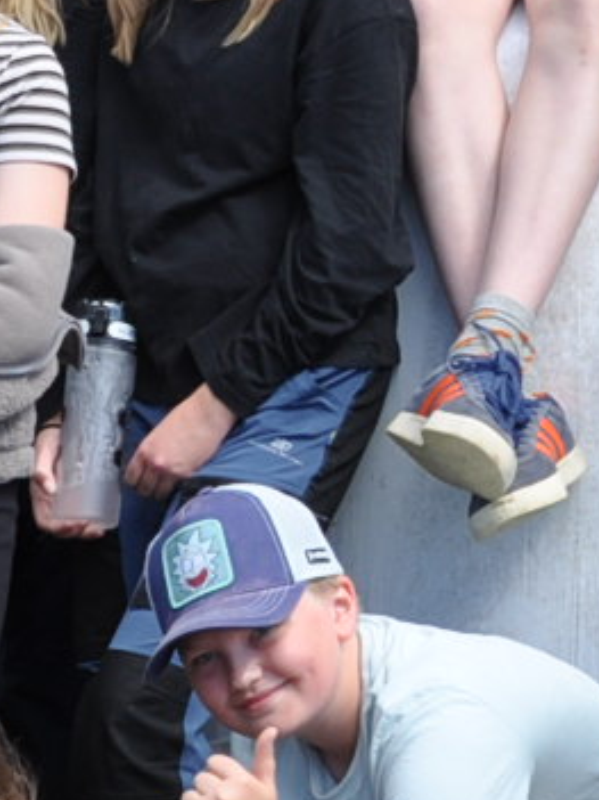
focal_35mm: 220
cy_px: 246
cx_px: 738
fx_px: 5077
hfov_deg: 6.7
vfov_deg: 9.0
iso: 200
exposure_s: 1/250
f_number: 8
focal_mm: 25
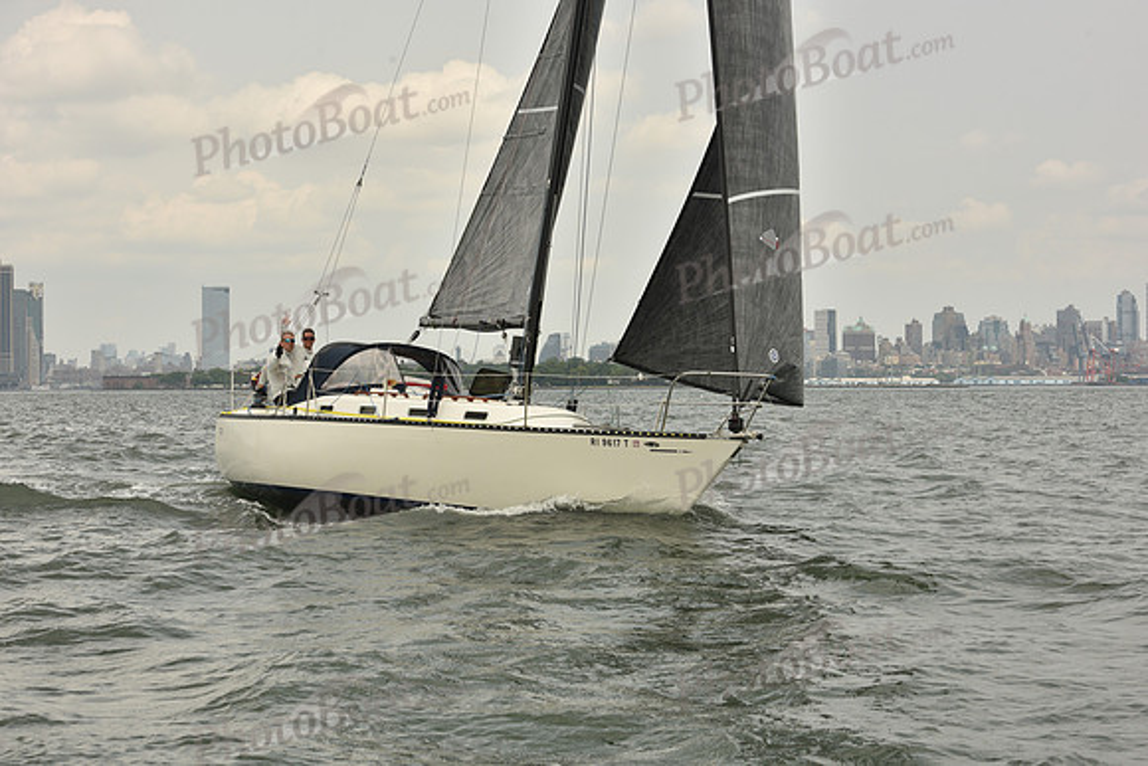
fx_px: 2233
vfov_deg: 19.5
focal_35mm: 70
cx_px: 574
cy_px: 383
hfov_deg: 28.8
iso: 250
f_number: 10
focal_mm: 70
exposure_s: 1/640
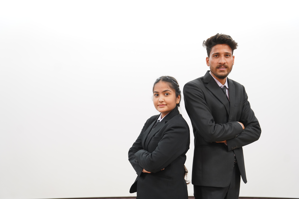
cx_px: 150
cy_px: 100
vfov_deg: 28.1
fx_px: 399
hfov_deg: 41.1
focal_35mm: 48
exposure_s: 1/160
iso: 2000
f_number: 2.8
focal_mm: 48
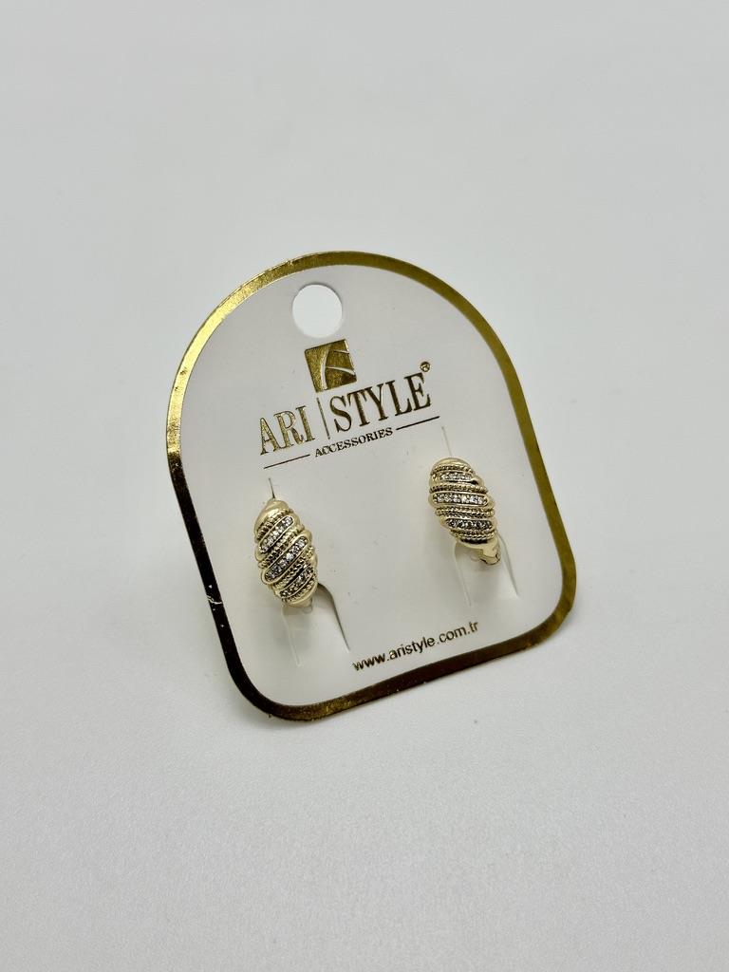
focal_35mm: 48
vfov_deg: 39.7
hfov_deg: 30.3
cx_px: 364
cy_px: 486
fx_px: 1348
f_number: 1.78
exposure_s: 1/262
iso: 64
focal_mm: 6.86
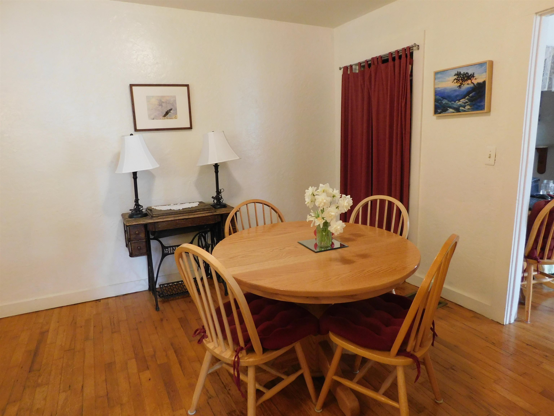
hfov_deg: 73.9
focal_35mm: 23
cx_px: 277
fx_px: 368
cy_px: 208
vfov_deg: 58.9
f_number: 3
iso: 400
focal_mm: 4
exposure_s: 1/25
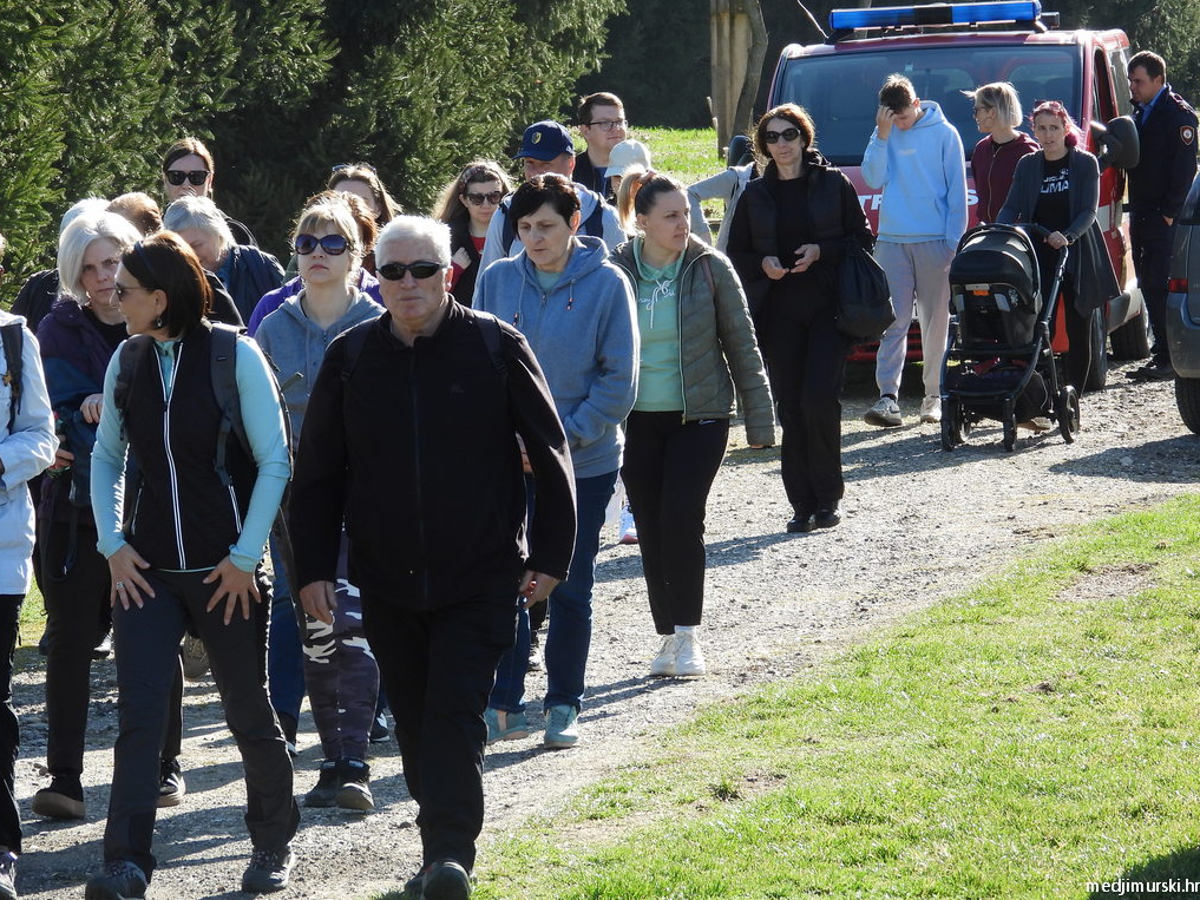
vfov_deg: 6.3
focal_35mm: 236
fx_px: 8182
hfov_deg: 8.4
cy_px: 381
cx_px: 503
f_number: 4.5
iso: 100
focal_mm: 35.9
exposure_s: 1/250
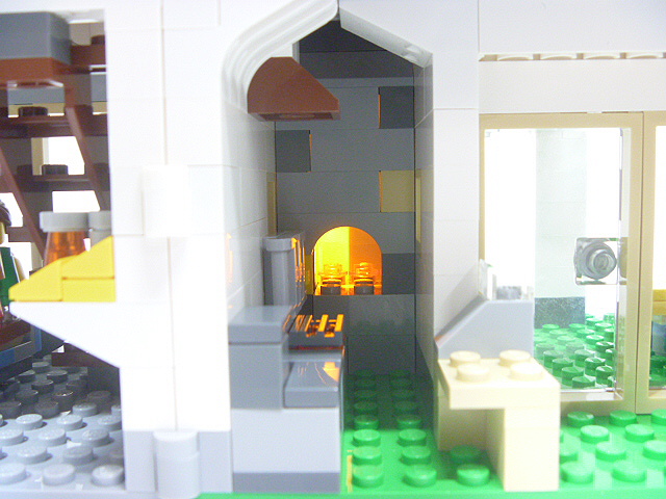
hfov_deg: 52.6
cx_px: 333
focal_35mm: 35
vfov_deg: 40.7
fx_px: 673
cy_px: 250
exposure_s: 1/5
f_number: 3.5
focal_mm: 6.3
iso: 400
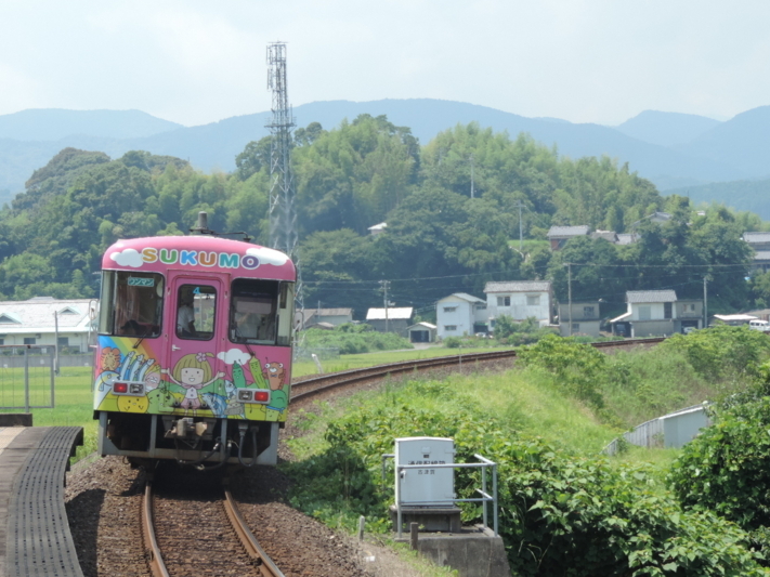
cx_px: 360
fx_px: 3381
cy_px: 296
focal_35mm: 152
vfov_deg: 9.8
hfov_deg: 13.0
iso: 80
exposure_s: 1/320
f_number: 4.3
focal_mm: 24
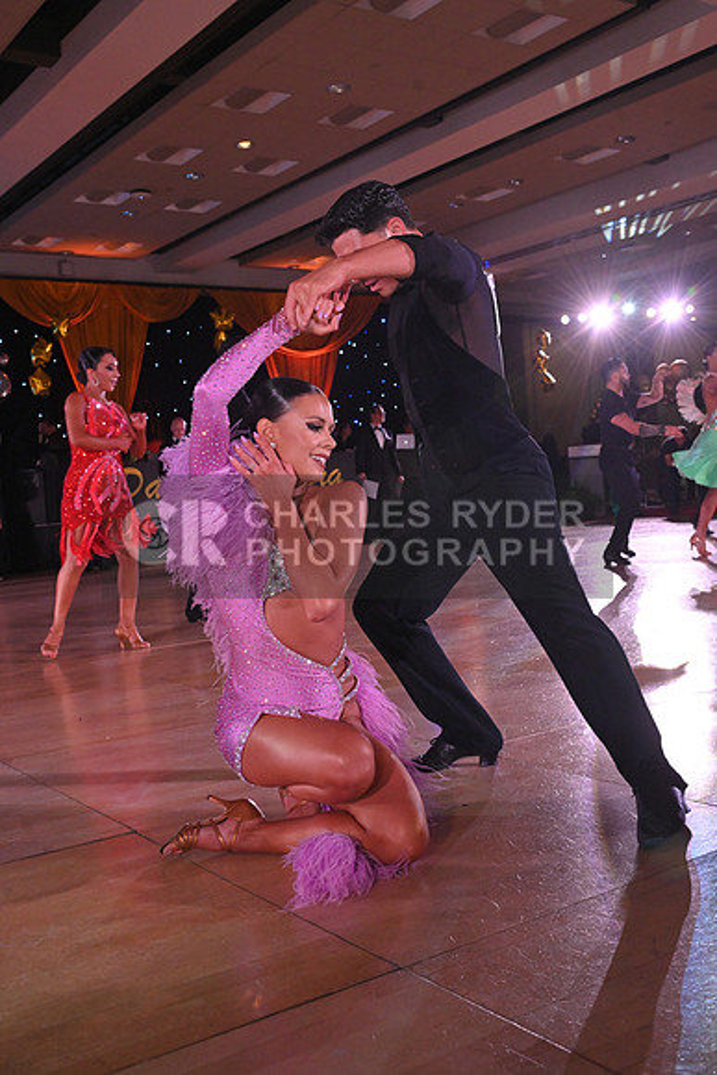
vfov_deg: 50.7
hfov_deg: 35.1
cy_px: 538
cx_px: 358
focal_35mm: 38
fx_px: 1134
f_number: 6.3
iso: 3200
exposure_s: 1/320
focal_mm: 38
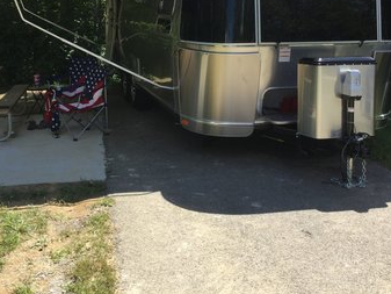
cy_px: 66
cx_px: 176
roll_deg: -1.9
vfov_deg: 29.1
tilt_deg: -9.4
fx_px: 554
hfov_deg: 38.9
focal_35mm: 49
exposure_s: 1/631
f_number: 2.4
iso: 25
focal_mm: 3.3
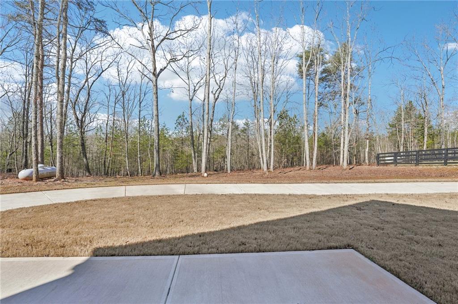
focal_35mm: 14
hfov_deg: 104.3
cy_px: 152
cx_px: 229
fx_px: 178
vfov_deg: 81.1
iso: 100
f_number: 8
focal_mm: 14
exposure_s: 1/320
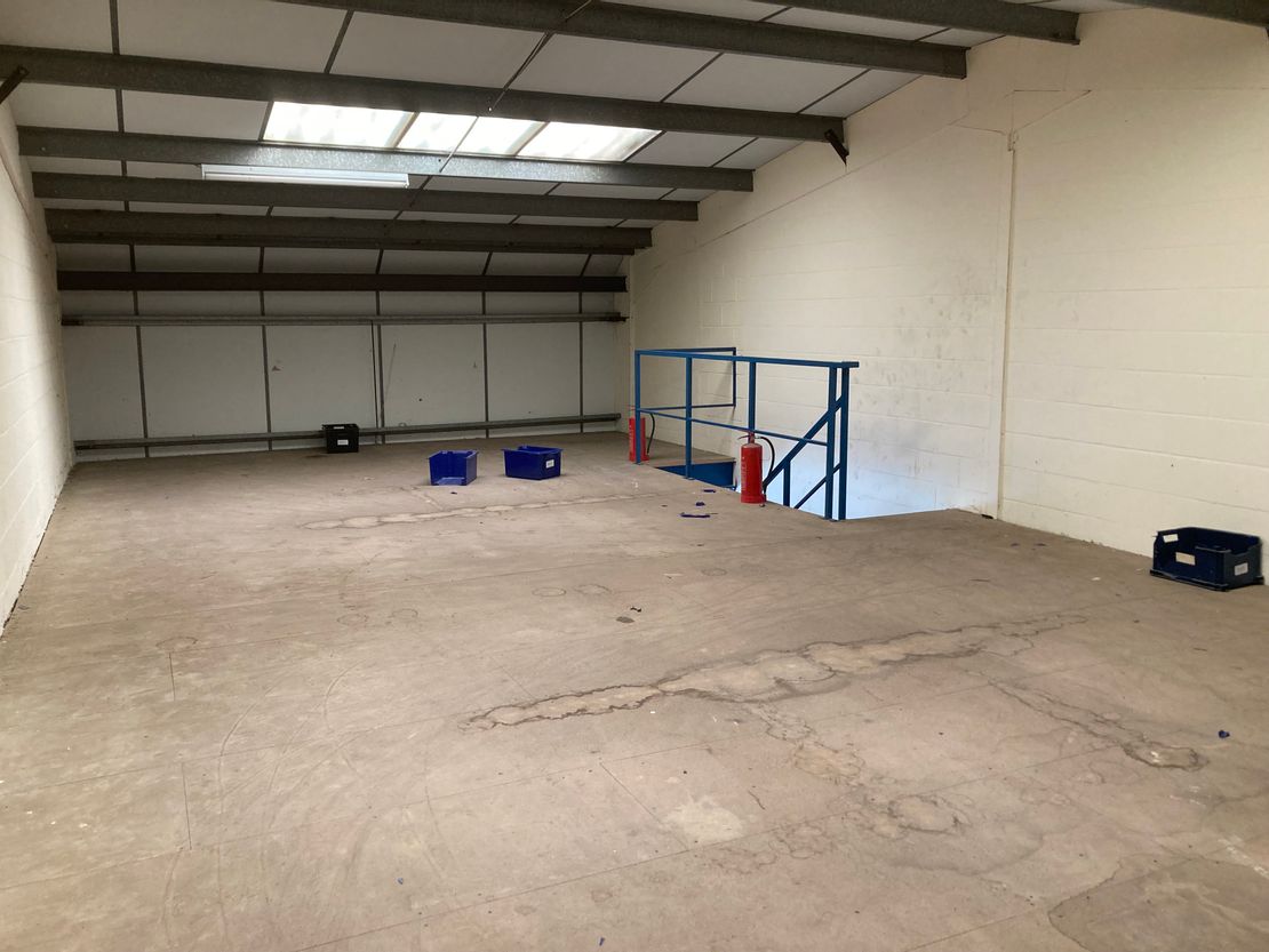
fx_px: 1027
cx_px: 634
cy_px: 476
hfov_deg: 63.4
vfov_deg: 49.8
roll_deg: +1.4
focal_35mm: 28
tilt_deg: -7.8
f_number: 1.8
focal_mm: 3.99
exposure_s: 1/60
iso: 160
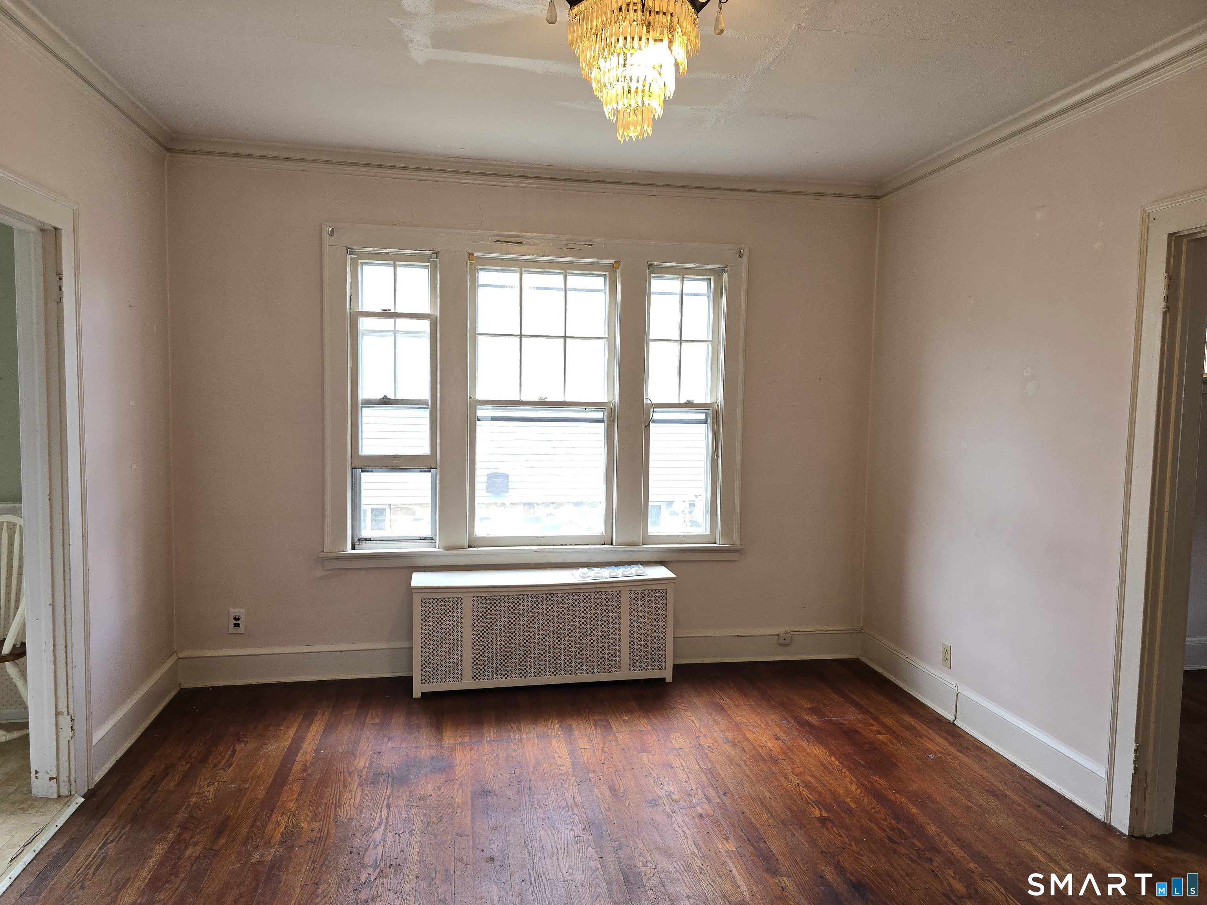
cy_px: 452
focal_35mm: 23
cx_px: 604
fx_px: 802
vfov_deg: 58.9
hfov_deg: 73.9
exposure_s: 1/60
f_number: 1.7
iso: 80
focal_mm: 6.3
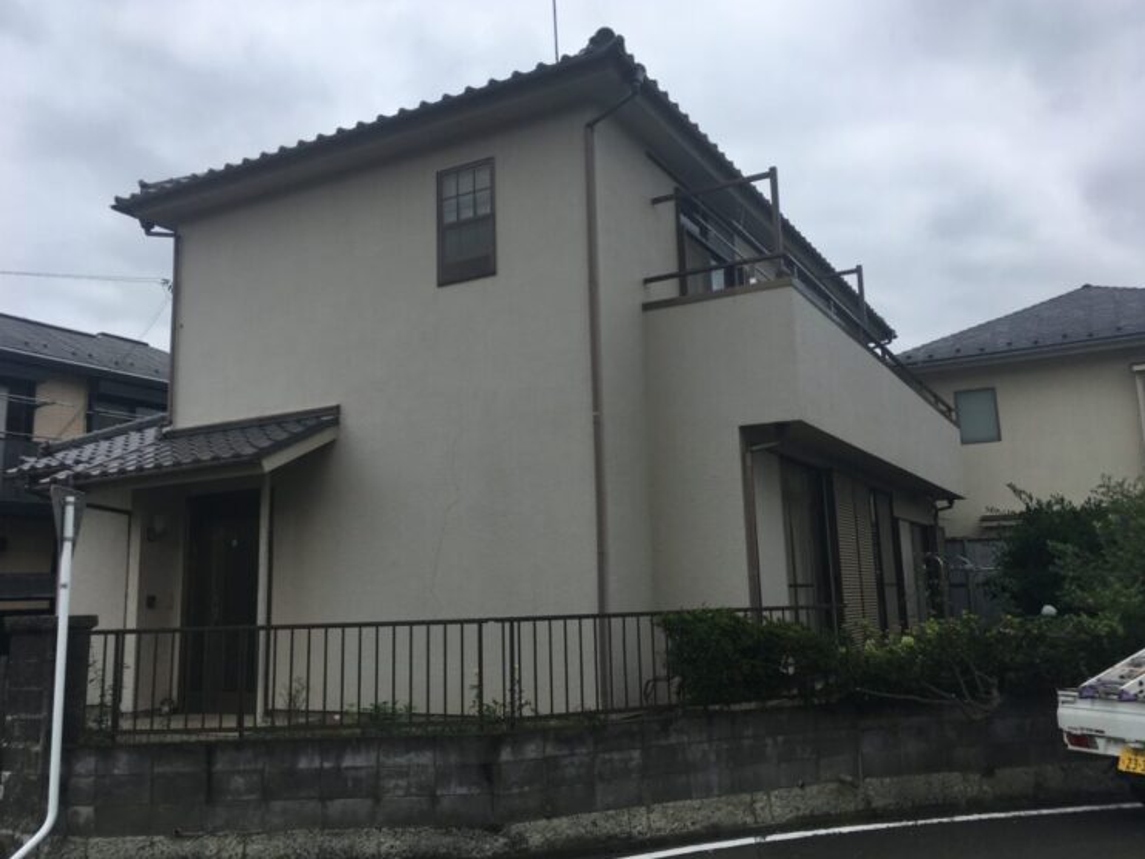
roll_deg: +0.9
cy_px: 416
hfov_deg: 59.9
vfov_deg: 46.8
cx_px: 568
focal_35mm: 30
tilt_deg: +11.2
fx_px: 993
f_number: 2.2
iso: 25
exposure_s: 1/2331
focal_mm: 4.15
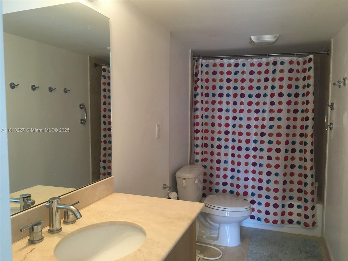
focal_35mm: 29
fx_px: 292
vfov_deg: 48.2
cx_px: 174
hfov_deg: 61.7
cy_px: 130
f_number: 2.2
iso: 100
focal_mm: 4.15
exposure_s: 1/30
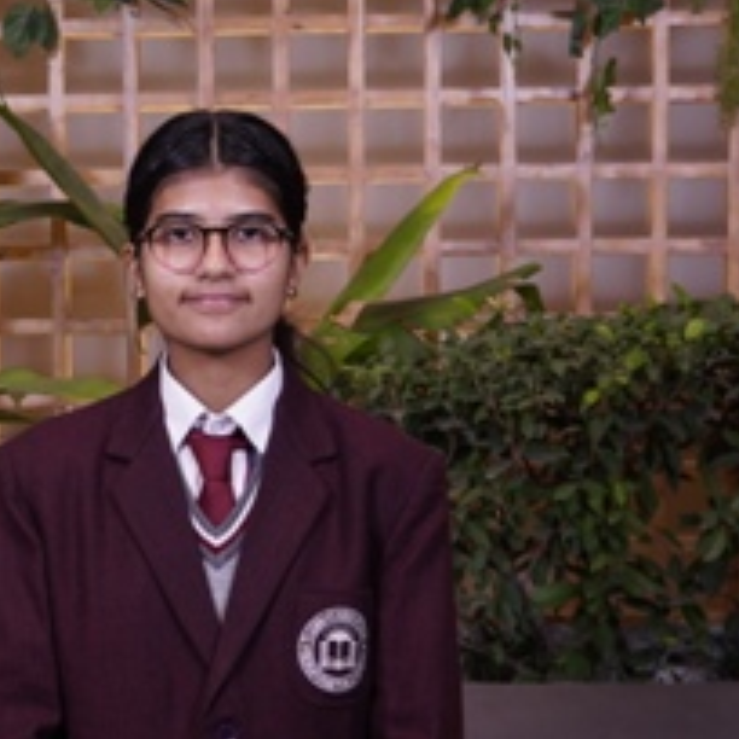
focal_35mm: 86
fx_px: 2077
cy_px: 415
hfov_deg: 20.0
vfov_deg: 20.2
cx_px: 163
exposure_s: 1/125
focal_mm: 31
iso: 500
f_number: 5
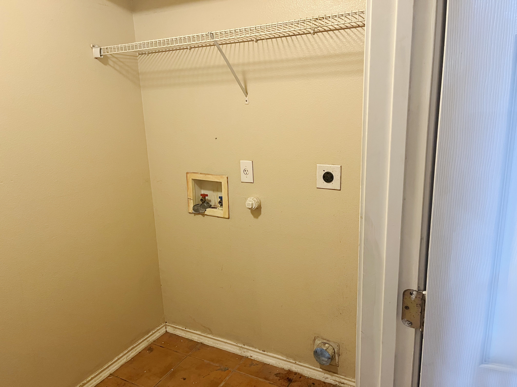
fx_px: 388
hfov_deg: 67.3
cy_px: 194
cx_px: 258
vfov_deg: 53.1
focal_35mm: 26
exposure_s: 1/60
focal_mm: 5.1
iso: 320
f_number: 1.6
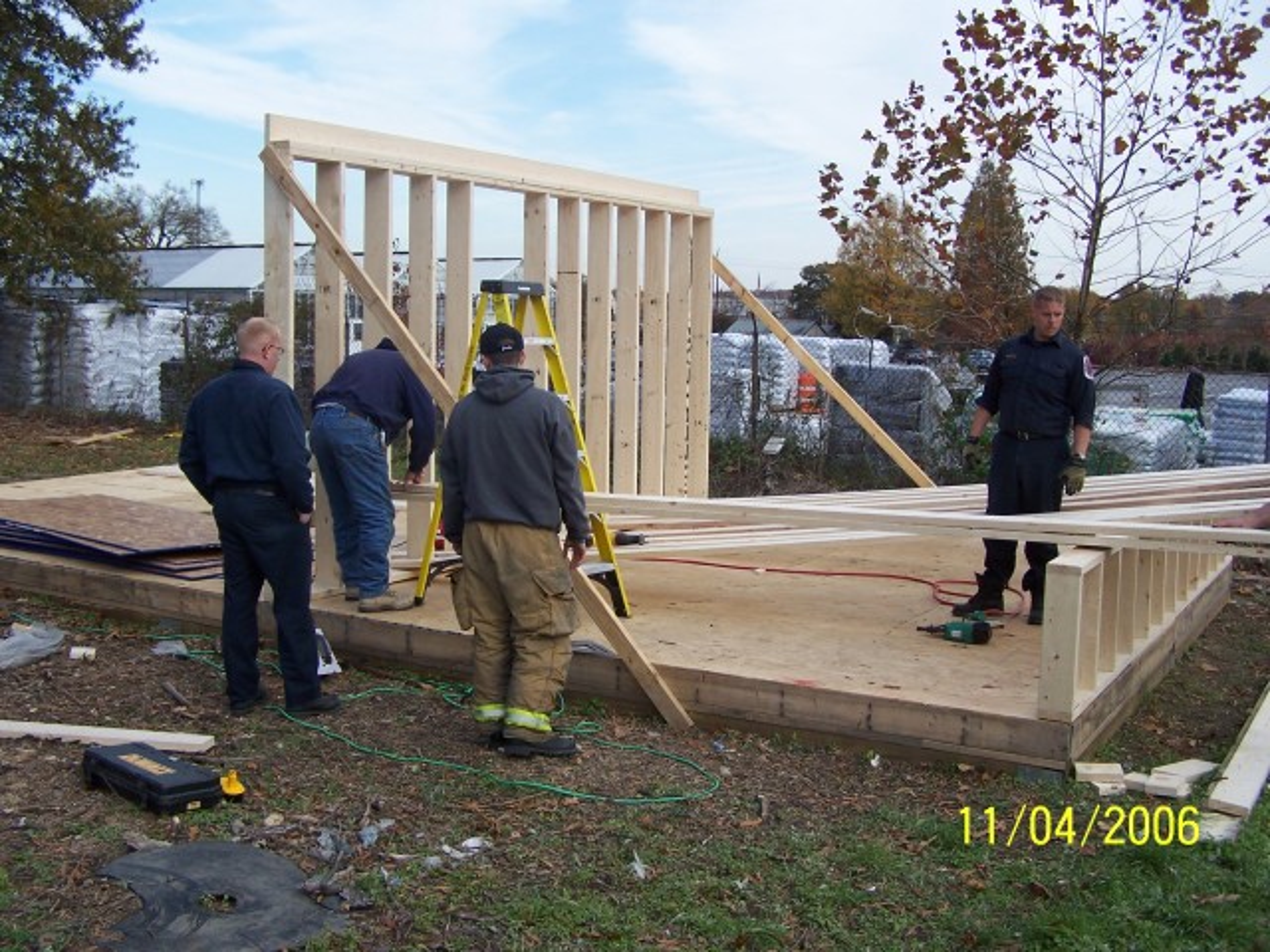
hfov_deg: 49.0
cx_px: 635
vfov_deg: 37.7
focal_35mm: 38
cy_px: 476
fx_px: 1394
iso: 80
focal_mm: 6.3
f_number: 2.8
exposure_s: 1/500
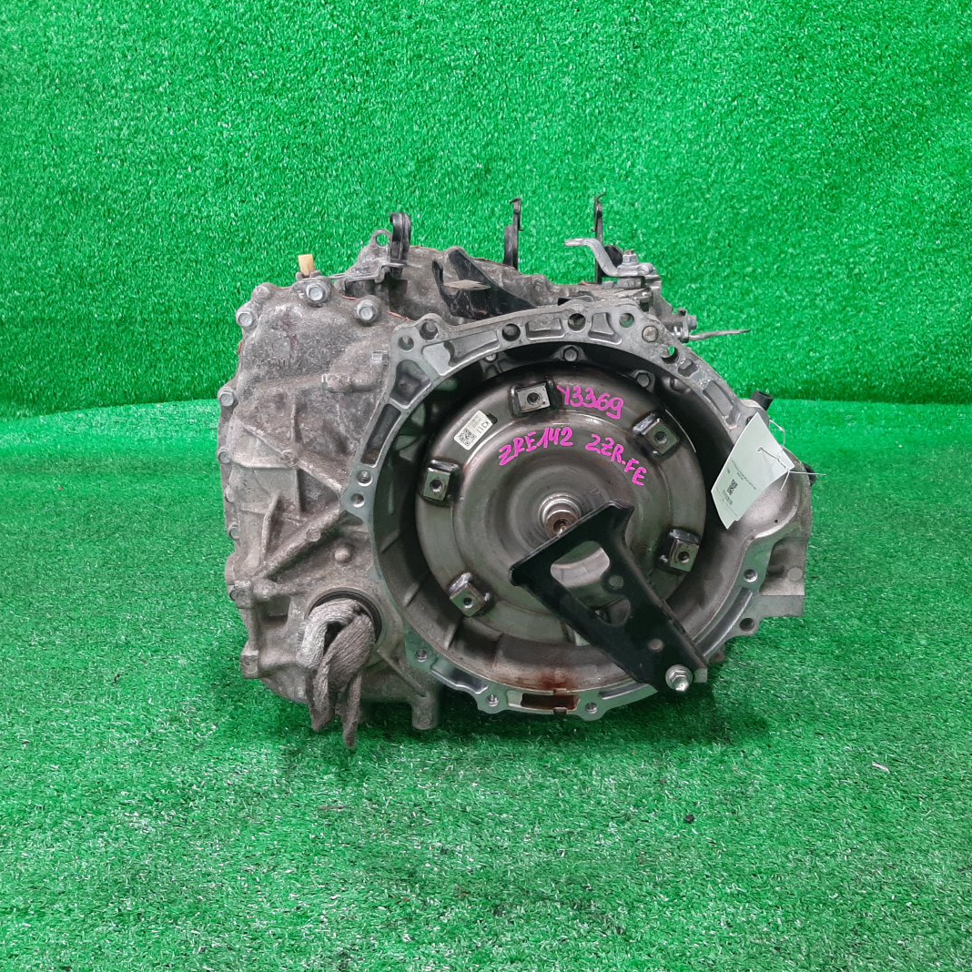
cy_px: 485
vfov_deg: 52.5
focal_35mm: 31
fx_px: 985
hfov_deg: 52.3
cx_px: 558
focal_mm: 3.93
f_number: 1.7
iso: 161
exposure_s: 1/50
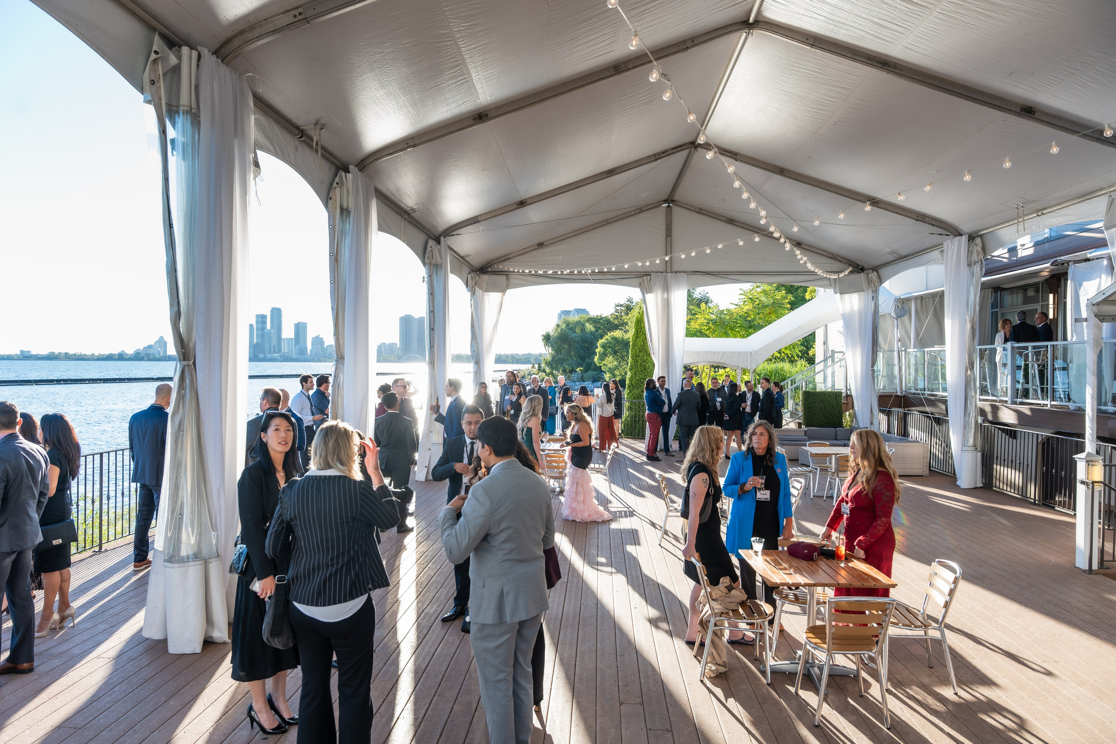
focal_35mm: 24
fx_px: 751
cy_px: 372
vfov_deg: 52.7
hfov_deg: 73.3
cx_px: 558
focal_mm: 24
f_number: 4
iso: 80
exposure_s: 1/200
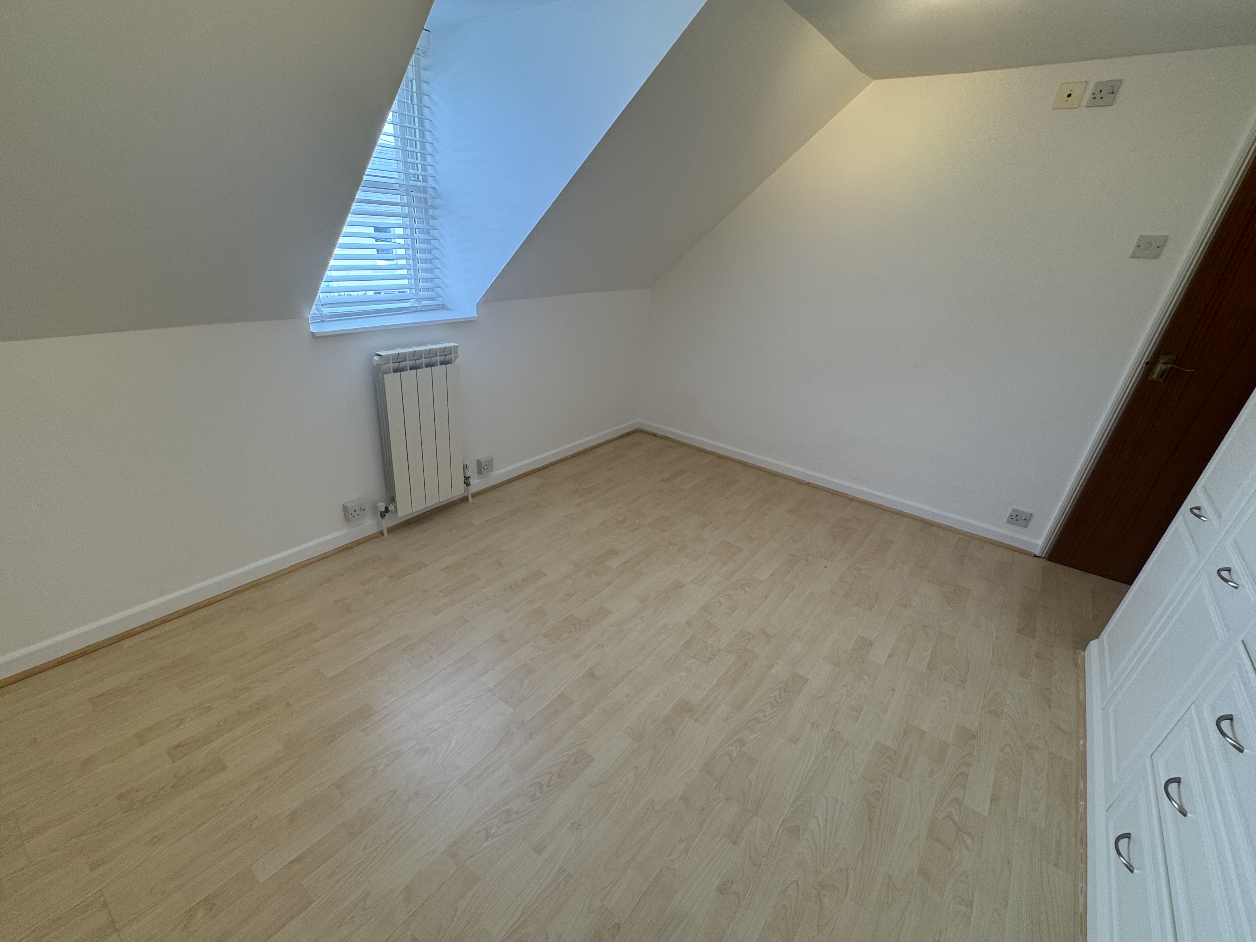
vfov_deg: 81.6
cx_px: 593
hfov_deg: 98.1
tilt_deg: -27.4
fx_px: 544
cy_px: 502
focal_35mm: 15
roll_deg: -3.4
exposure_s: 1/100
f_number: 2.2
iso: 64
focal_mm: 2.22
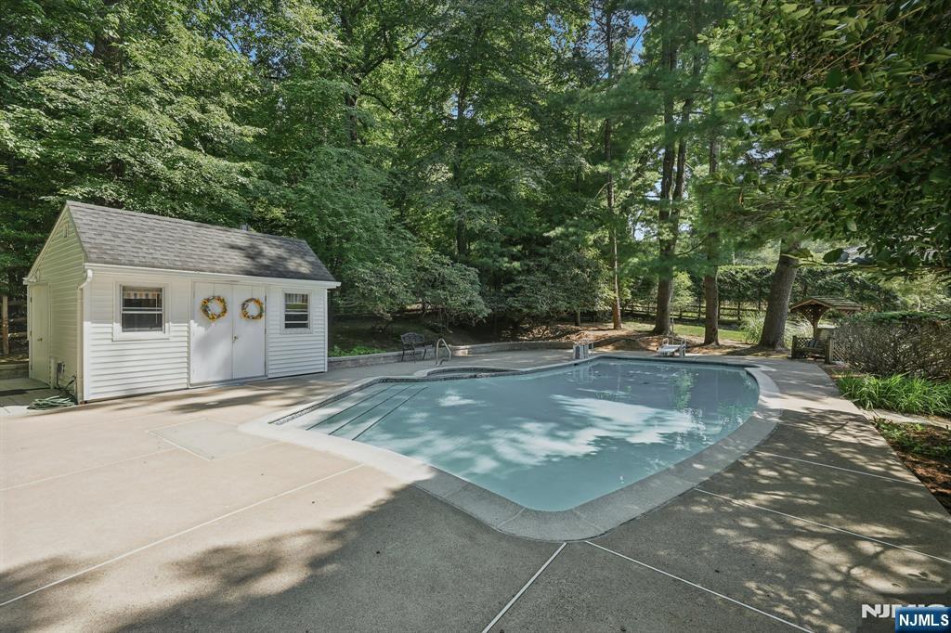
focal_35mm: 16
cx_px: 476
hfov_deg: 95.0
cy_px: 316
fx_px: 436
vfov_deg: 72.0
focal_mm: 16.5
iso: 125
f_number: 9
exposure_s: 1/30
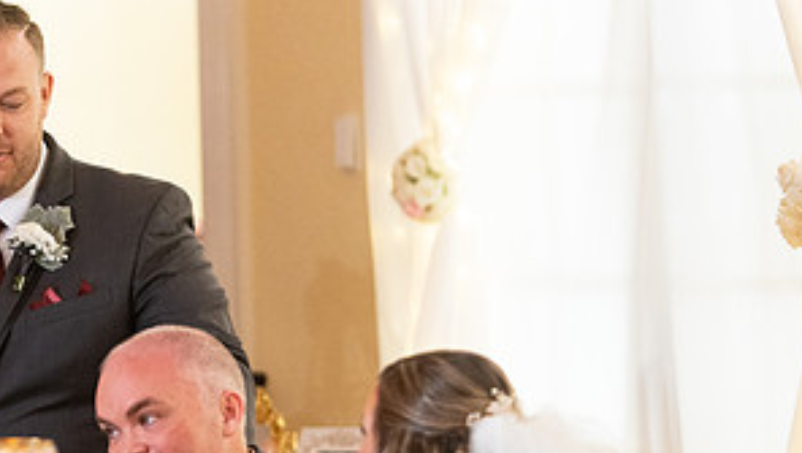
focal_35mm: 277
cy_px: 349
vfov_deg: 4.4
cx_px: 87
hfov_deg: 7.8
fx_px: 5895
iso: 4000
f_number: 2.8
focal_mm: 135
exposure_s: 1/200
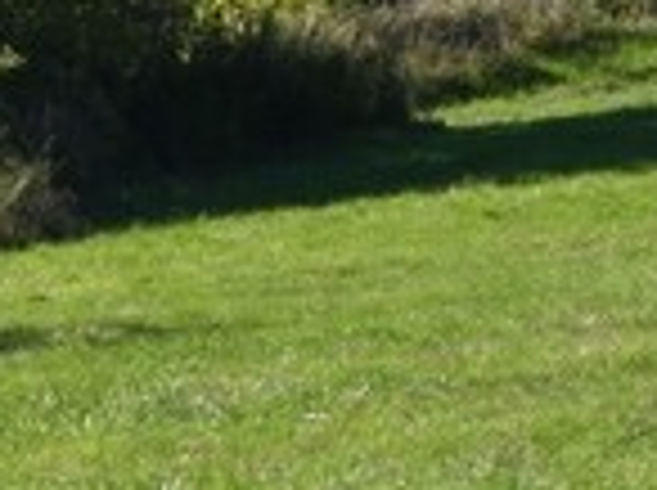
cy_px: -560
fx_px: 9588
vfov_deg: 2.9
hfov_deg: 3.9
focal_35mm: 506
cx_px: 765
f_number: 6.3
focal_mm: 50
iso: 100
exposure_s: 1/320
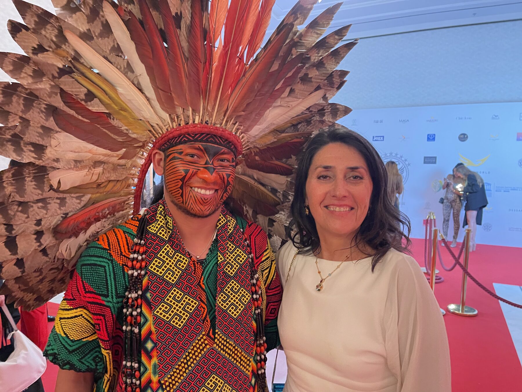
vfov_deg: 53.1
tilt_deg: -5.8
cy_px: 196
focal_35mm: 26
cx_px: 261
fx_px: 392
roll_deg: -1.4
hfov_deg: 67.3
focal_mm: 5.1
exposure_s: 1/33
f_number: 1.6
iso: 640
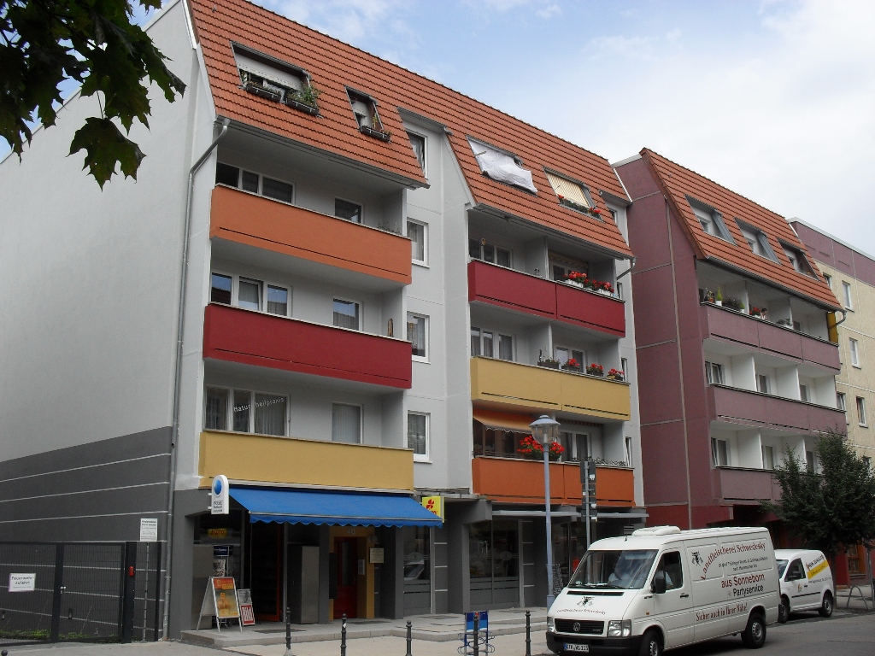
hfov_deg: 52.6
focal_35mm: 35
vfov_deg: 40.7
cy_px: 328
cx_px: 438
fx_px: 885
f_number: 8.4
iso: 100
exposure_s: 1/180
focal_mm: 6.3
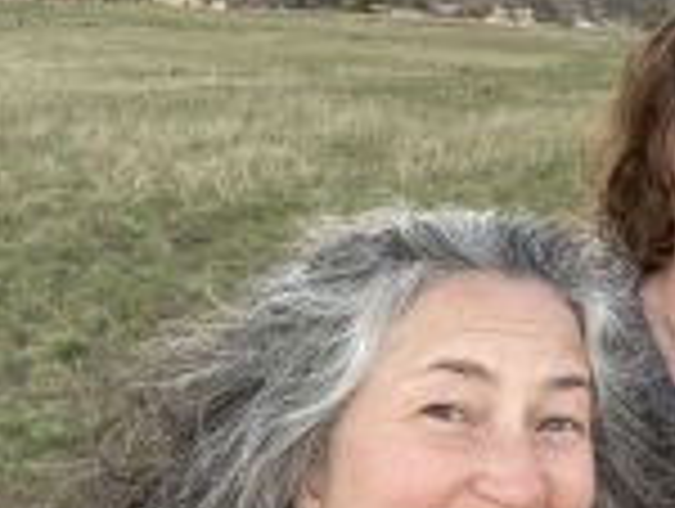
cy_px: 283
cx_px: 783
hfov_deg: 30.0
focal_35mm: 56
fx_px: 1094
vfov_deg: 26.2
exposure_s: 1/60
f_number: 2.2
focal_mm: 2.71
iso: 125
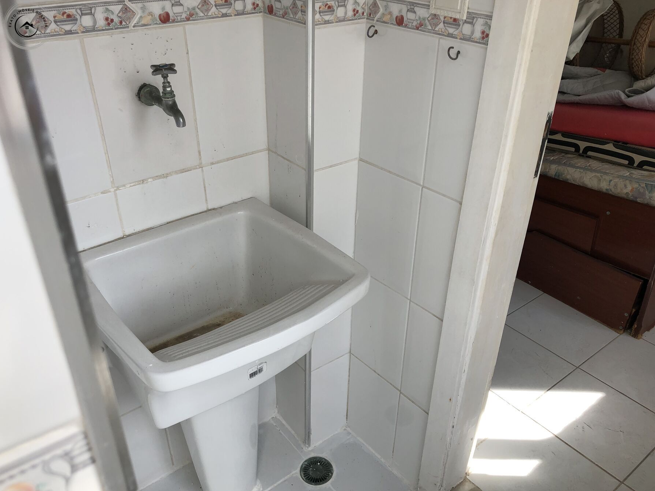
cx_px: 328
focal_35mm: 30
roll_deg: +0.8
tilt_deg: -33.4
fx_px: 568
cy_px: 262
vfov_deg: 46.8
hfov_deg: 60.0
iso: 20
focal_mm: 3.99
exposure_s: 1/322
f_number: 1.8
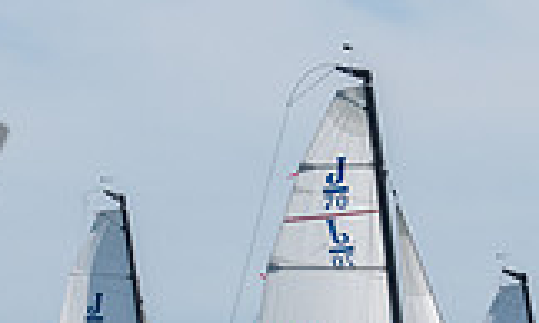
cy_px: 384
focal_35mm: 496
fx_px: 7201
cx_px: 311
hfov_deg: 4.3
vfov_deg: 2.6
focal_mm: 70
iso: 200
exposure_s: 1/1000
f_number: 6.3
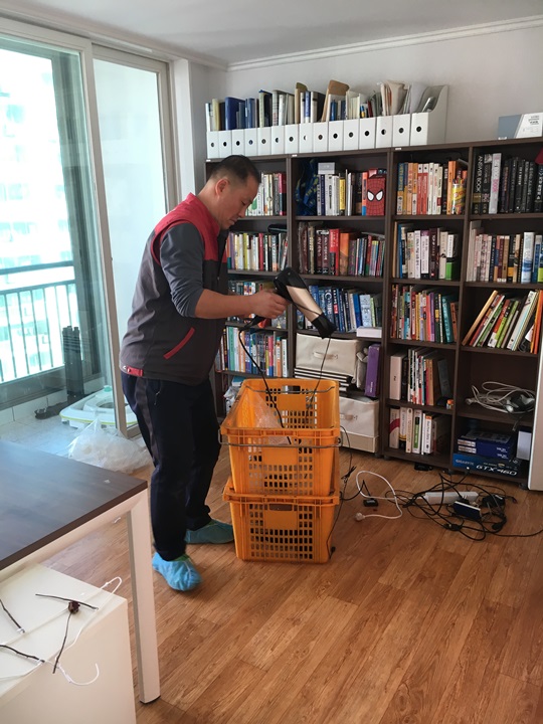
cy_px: 362
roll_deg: +0.6
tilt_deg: -13.8
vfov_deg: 61.7
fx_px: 607
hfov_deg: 48.2
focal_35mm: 29
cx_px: 272
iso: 25
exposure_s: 1/40
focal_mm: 4.15
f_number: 2.2
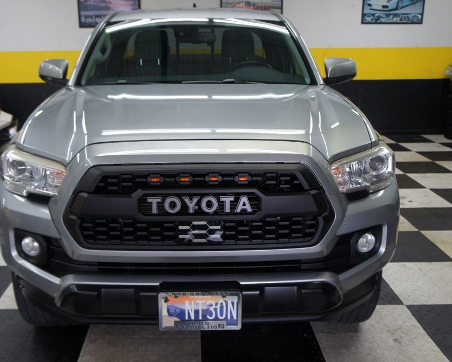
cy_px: 184
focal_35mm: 38
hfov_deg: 47.9
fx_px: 508
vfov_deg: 39.1
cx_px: 203
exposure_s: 1/40
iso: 250
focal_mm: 22
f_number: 4
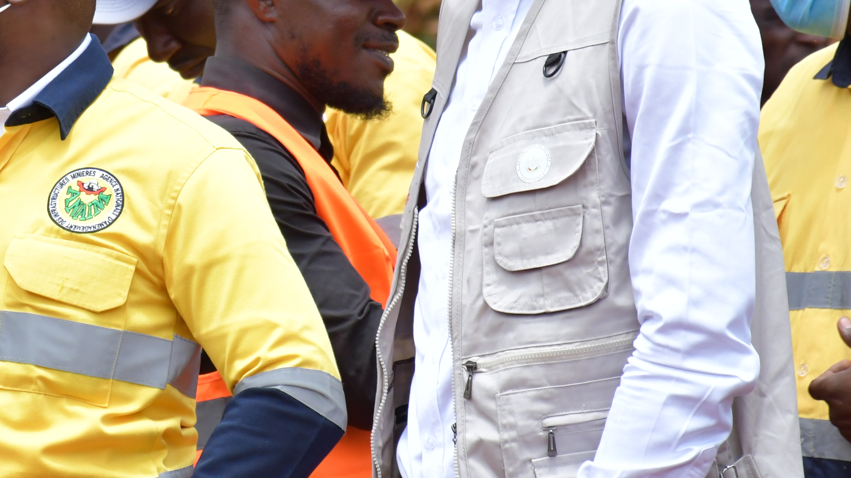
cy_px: 38
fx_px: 10402
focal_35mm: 461
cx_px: 188
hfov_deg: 4.7
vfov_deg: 2.6
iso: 1000
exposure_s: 1/2500
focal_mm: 140
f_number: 5.6
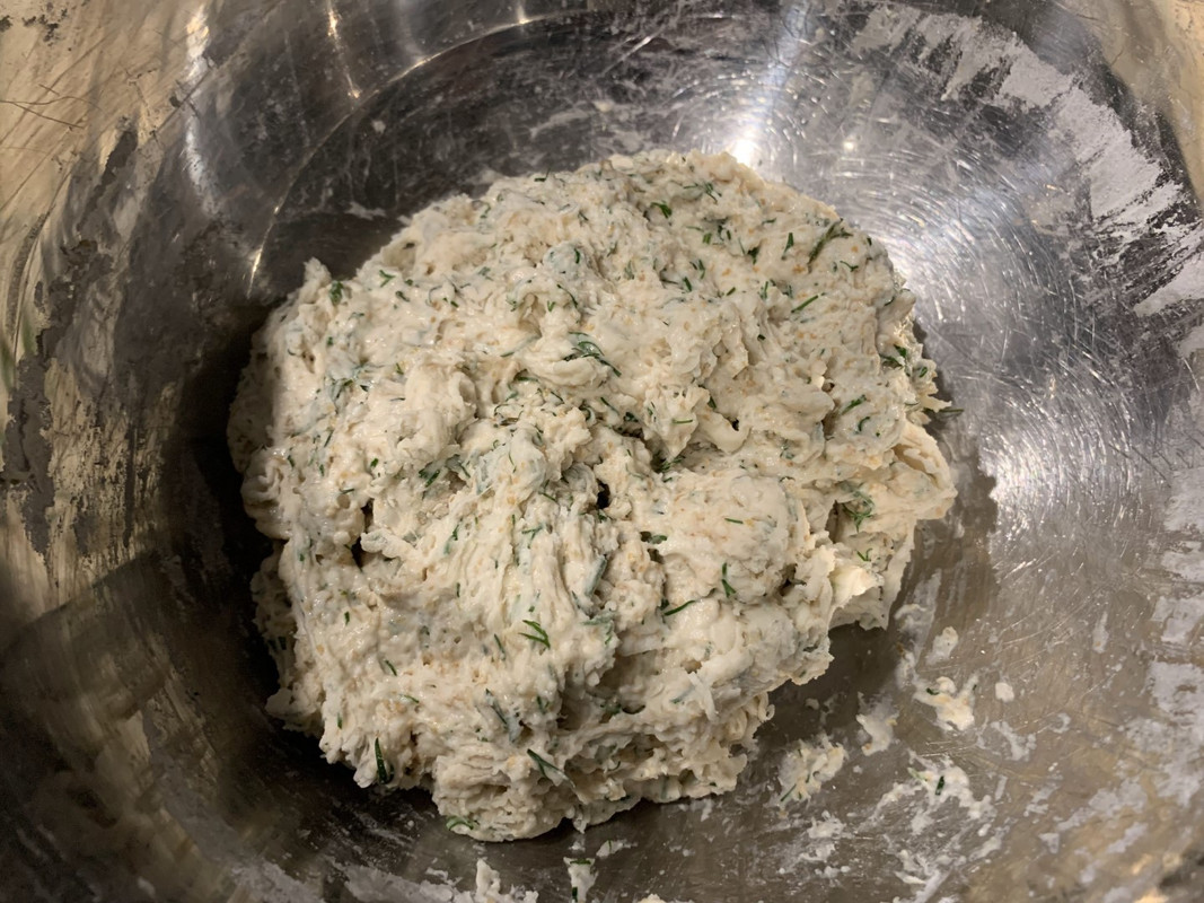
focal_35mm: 26
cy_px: 452
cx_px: 602
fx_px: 904
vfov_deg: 53.1
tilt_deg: -59.6
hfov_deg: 67.3
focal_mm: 4.25
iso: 250
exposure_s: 1/60
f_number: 1.8
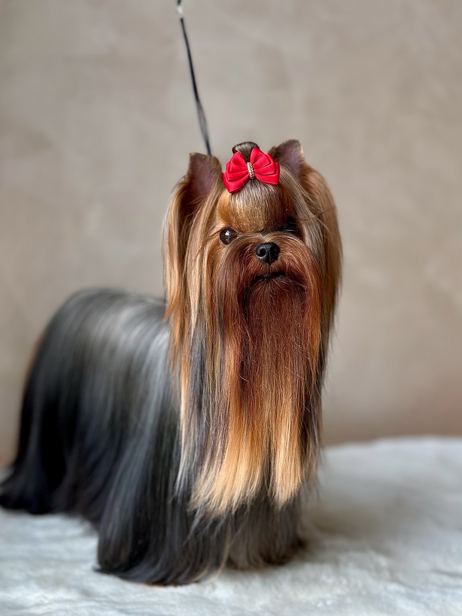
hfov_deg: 30.3
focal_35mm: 48
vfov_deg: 39.7
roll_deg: -1.7
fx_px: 854
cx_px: 231
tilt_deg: -7.1
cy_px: 308
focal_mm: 6.86
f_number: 1.78
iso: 80
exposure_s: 1/229
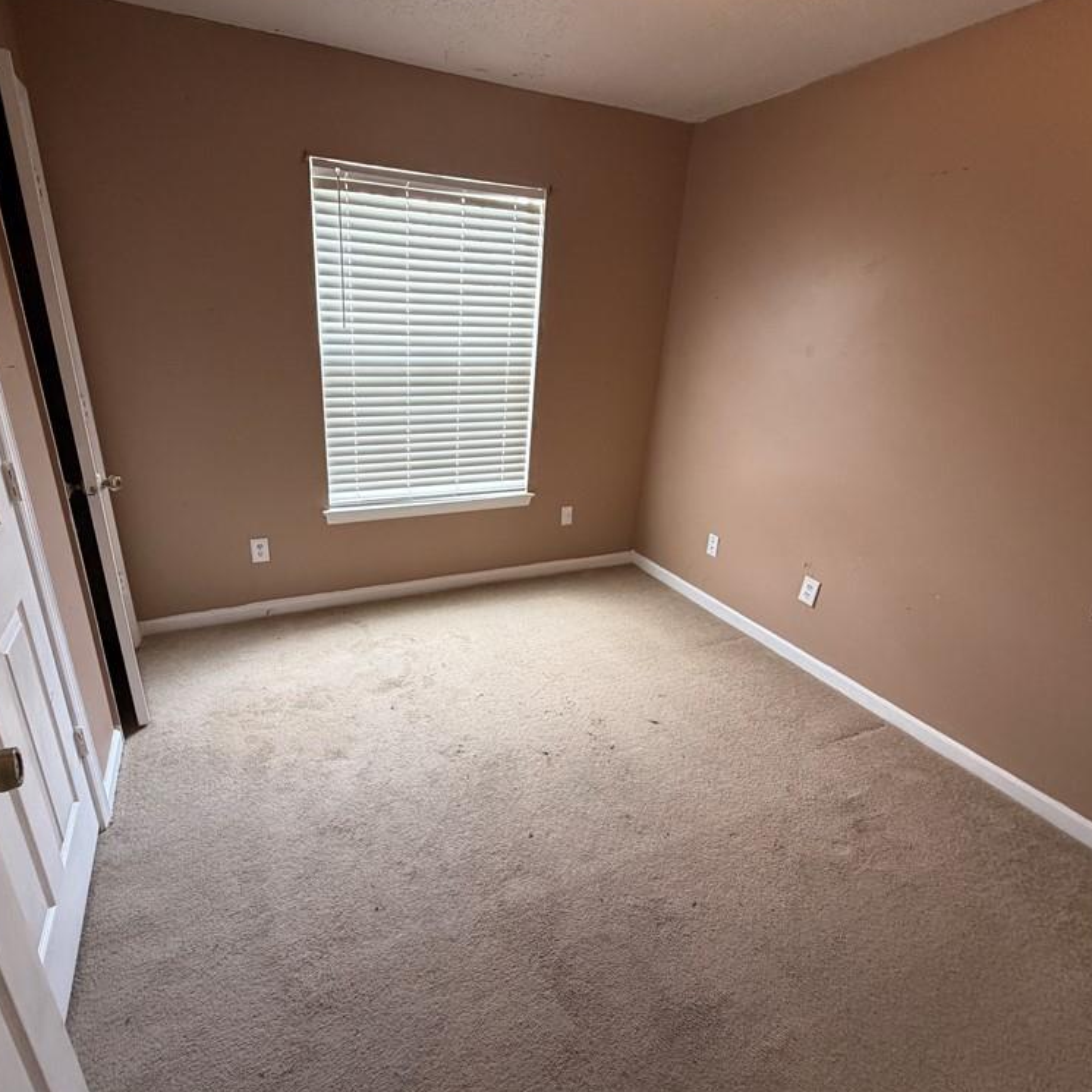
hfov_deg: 83.7
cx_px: 495
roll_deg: -2.6
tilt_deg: -21.4
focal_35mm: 17
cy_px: 545
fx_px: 607
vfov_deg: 84.0
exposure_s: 1/120
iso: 250
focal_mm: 2.22
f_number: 2.2
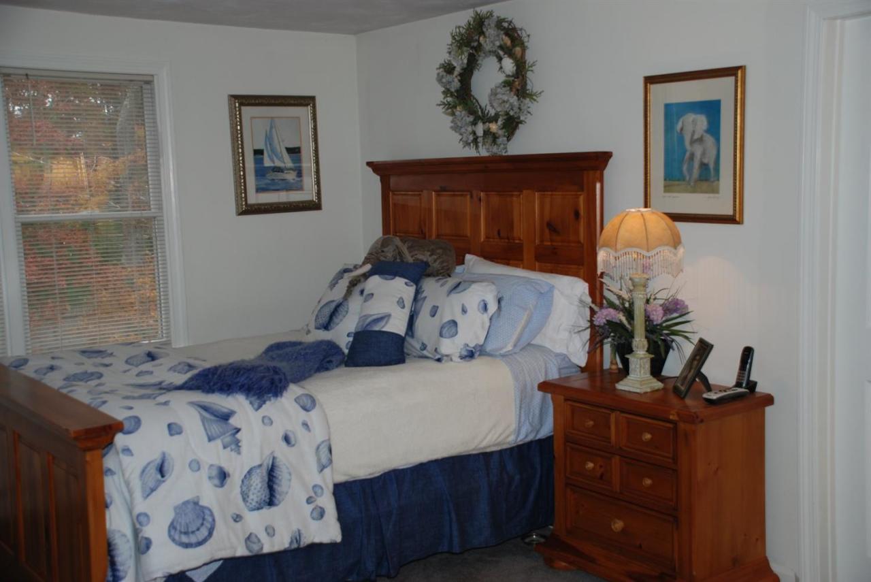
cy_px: 291
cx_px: 436
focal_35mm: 42
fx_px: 1017
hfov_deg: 46.4
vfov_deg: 31.9
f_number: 4
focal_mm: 28
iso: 200
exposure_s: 1/60
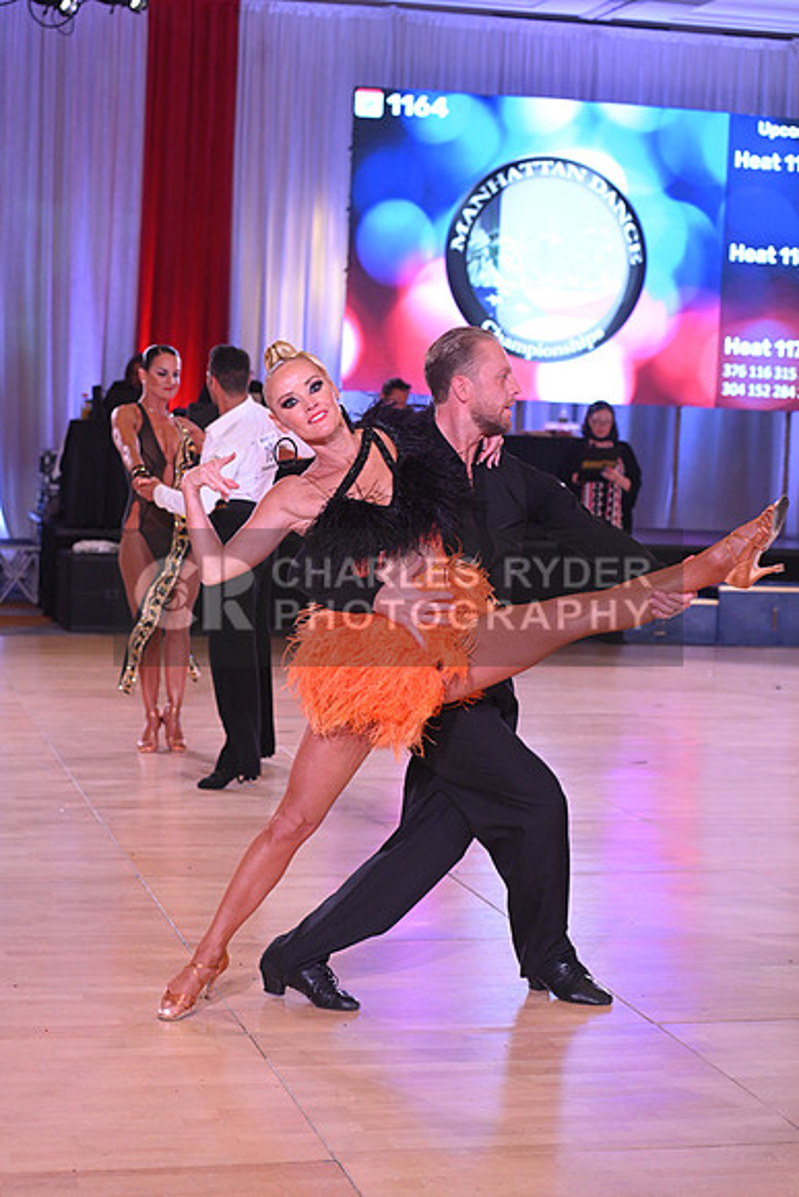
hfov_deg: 19.5
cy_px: 598
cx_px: 400
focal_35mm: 70
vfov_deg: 28.8
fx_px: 2329
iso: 2500
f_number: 5
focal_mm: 70
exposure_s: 1/320
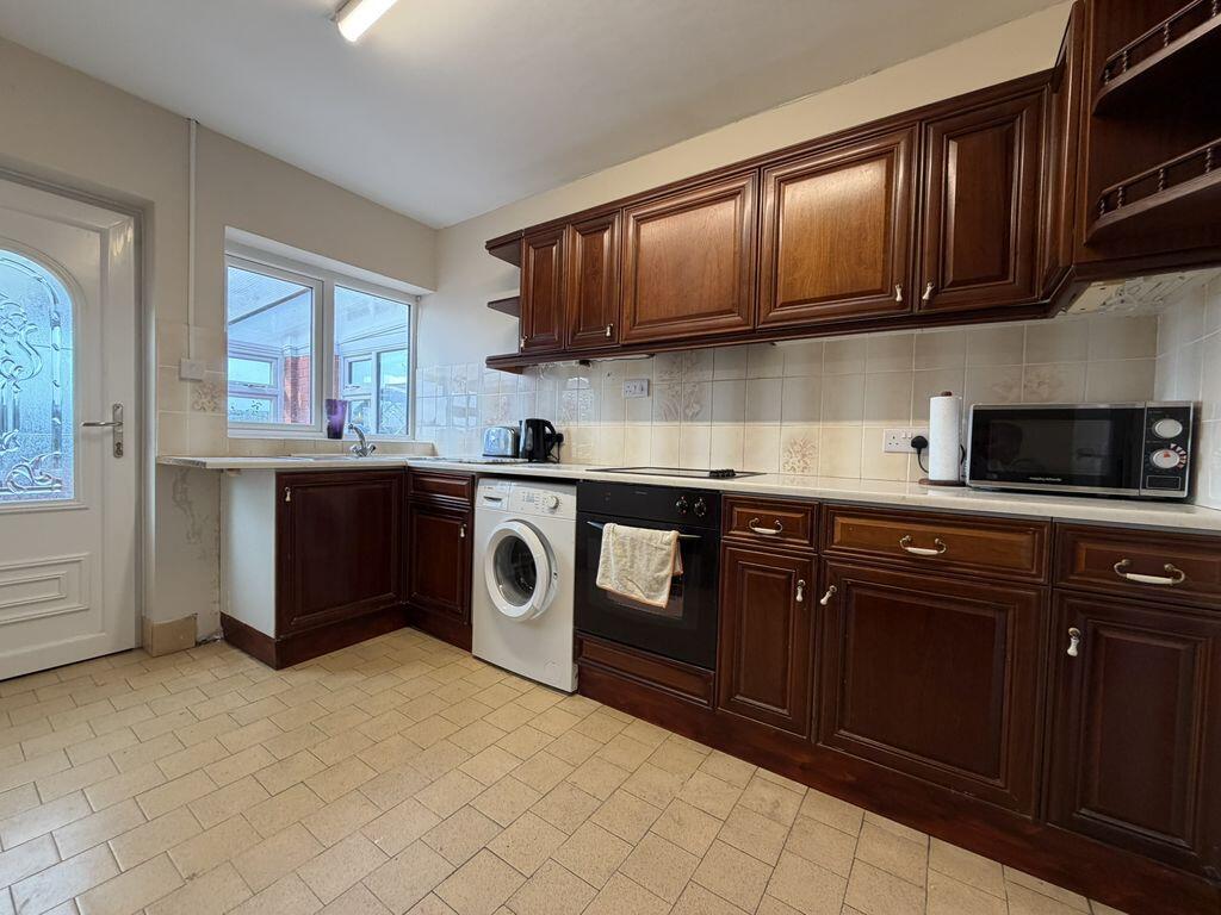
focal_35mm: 14
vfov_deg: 85.7
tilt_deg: -1.9
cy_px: 458
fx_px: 494
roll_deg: -2.2
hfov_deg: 102.1
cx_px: 610
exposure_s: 1/121
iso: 200
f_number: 2.2
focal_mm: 2.22
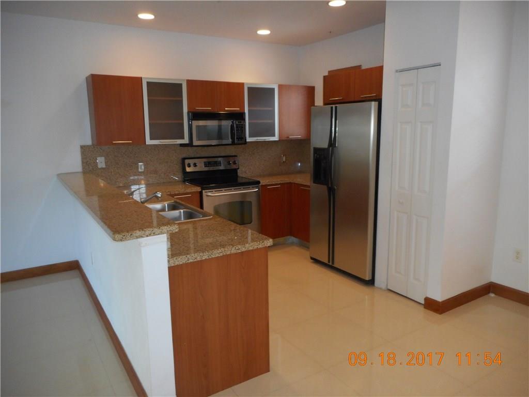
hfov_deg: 69.4
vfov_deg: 54.9
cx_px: 264
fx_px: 382
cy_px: 198
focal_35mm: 25
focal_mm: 4.5
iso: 250
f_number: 3.7
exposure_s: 1/25
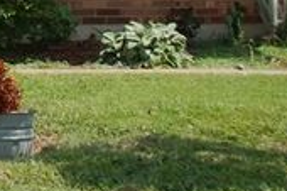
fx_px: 1298
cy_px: -207
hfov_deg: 11.0
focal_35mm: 163
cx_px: -363
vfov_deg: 8.0
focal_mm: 18
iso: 100
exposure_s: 1/800
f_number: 3.5
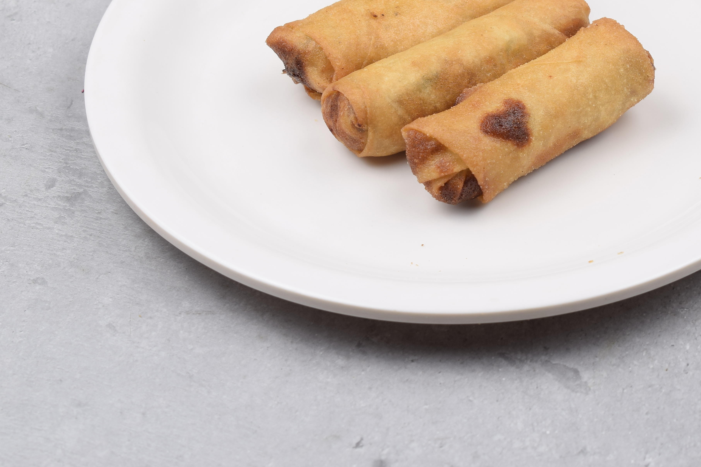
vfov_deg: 10.0
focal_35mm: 137
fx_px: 2664
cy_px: 82
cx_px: 435
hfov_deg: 15.0
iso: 100
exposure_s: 1/160
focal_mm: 55
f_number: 10
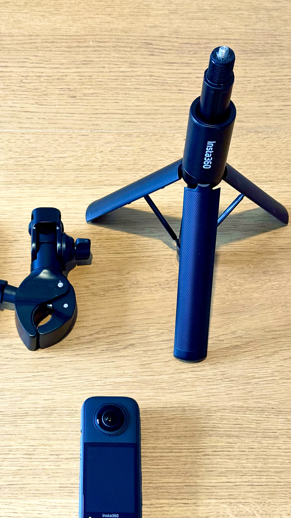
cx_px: 85
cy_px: 287
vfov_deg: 33.3
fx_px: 864
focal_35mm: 63
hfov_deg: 19.0
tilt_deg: -59.2
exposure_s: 1/50
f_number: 1.78
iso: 125
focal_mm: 6.76
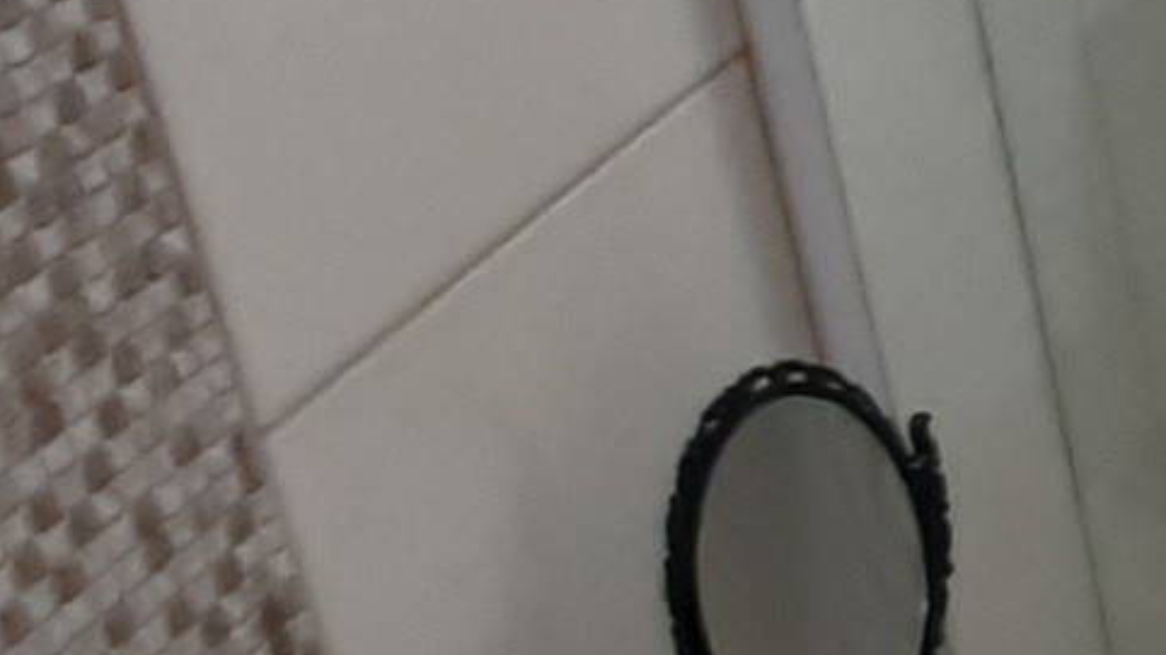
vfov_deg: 12.5
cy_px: 60
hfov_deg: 17.9
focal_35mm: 96
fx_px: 2968
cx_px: 2085
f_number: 2.2
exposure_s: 1/120
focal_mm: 1.42
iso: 64
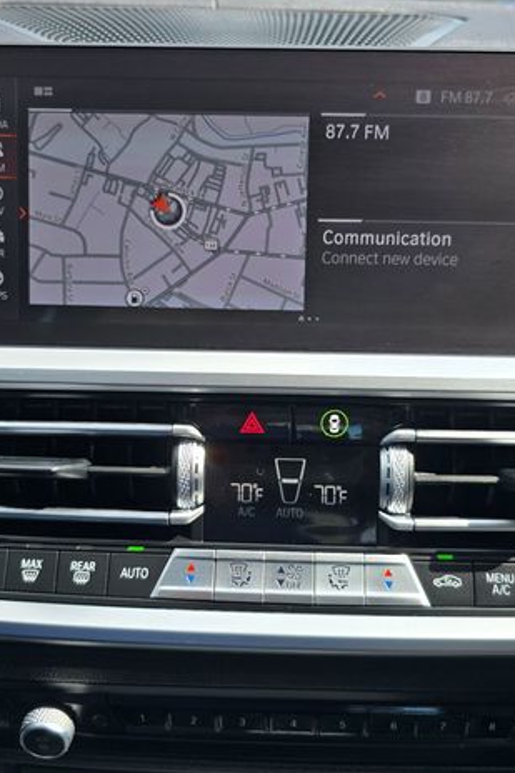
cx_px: 257
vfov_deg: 57.2
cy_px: 393
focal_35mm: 33
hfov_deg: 39.9
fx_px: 709
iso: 12
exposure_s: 1/335
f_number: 1.7
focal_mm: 6.3
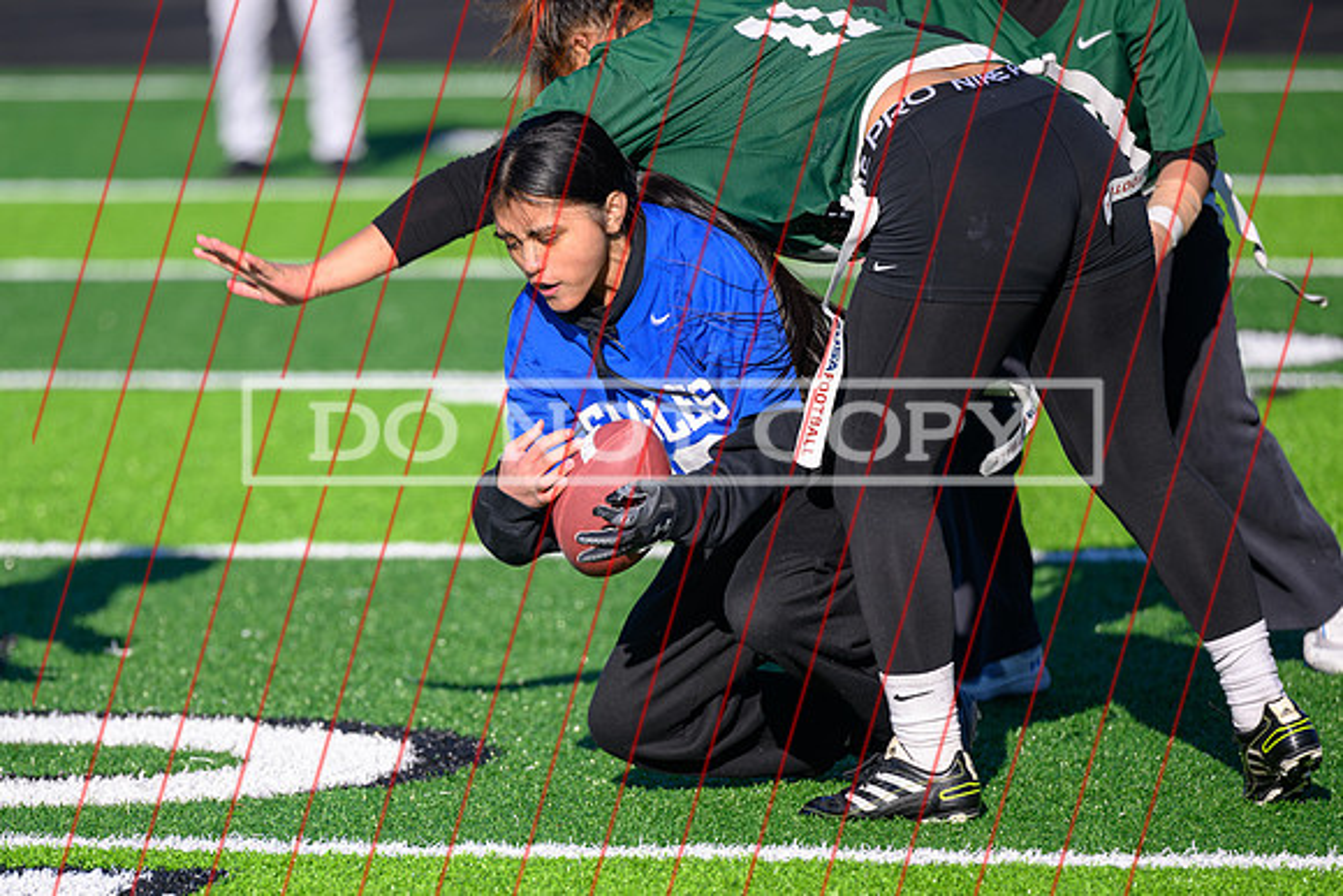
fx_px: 9684
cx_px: 547
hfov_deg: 7.9
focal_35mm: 260
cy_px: 573
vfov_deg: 5.3
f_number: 2.8
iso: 64
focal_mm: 200
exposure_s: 1/800
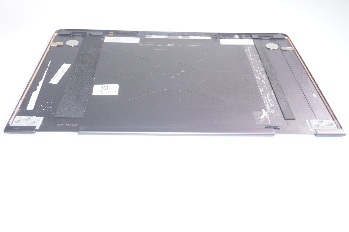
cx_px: 174
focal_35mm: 40
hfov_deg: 48.0
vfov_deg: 33.0
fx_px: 392
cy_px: 116
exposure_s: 1/125
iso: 640
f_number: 5
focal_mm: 27
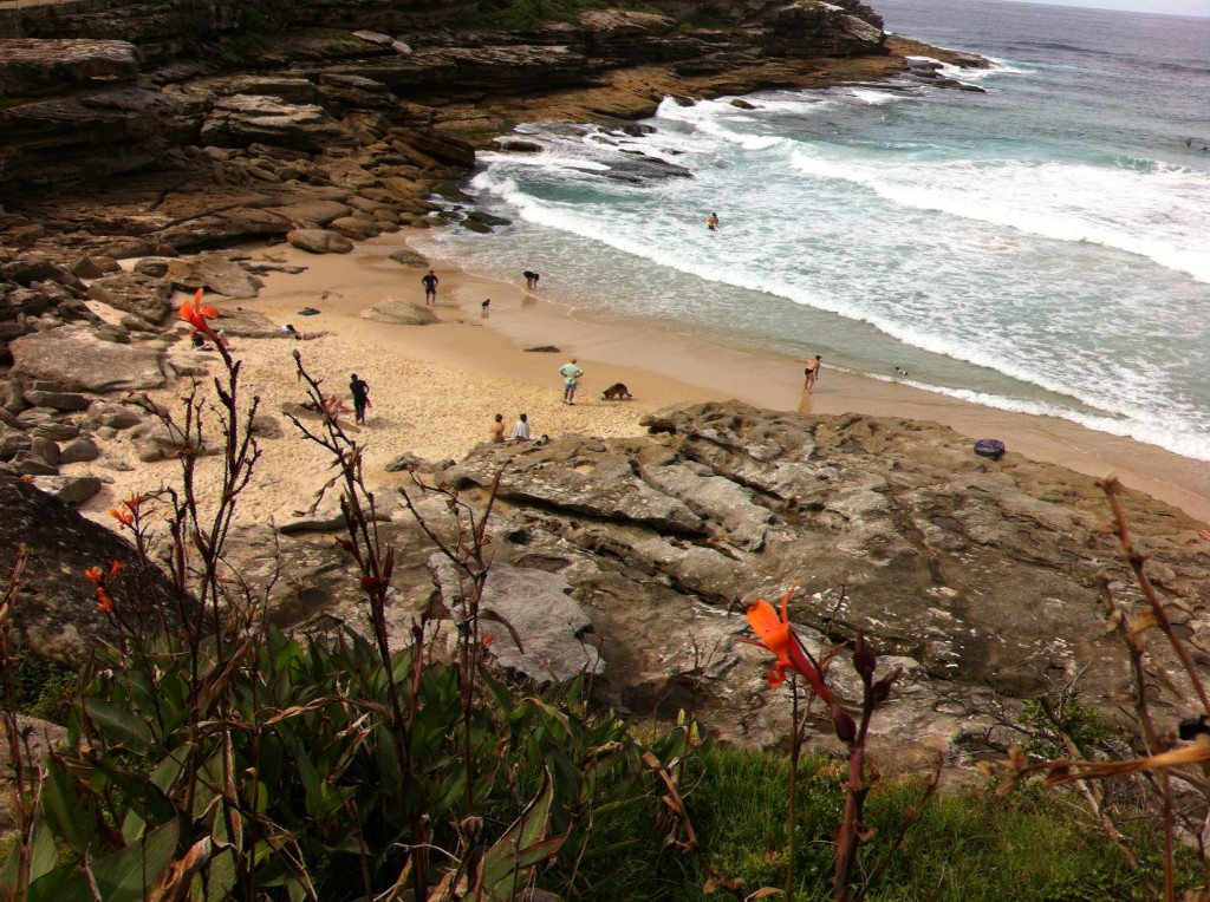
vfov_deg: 40.6
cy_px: 451
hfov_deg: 52.7
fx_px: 1221
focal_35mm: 35
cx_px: 605
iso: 80
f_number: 2.8
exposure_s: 1/1436
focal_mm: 3.85
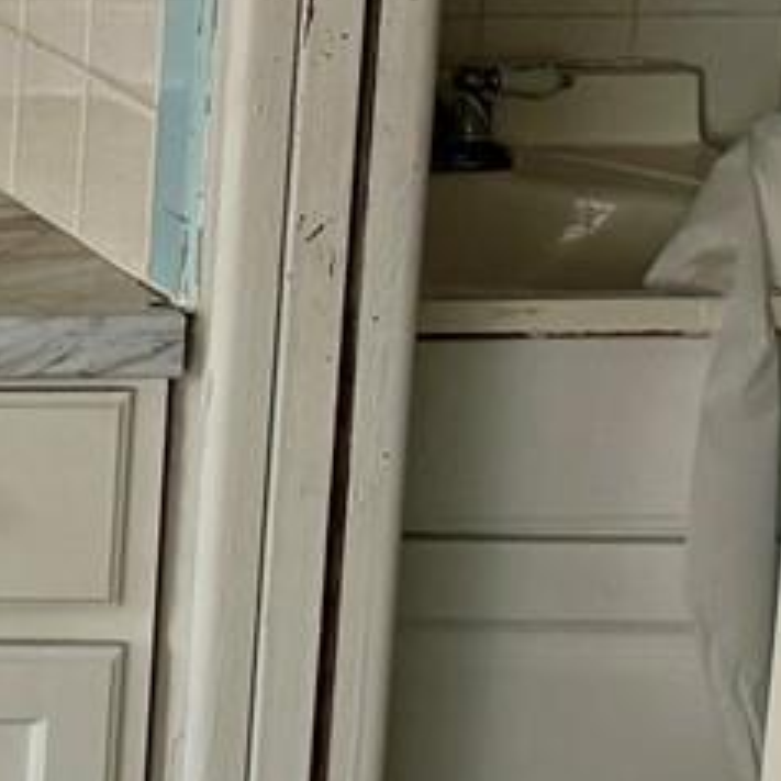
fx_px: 3650
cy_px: -53
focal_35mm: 143
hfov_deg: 9.3
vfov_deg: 12.0
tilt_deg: -11.1
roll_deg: +1.2
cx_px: -1651
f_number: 1.78
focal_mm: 6.76
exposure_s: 1/121
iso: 160
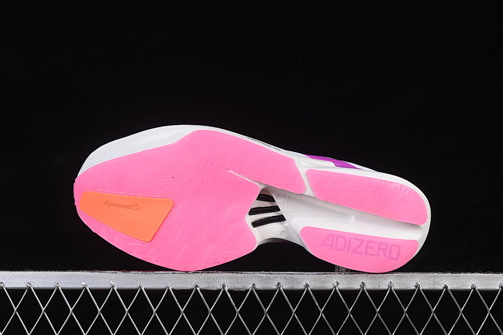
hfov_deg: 27.0
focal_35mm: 75
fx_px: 1048
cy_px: 168
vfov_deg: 18.2
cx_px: 252
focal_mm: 50
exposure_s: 1/80
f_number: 8
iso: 160
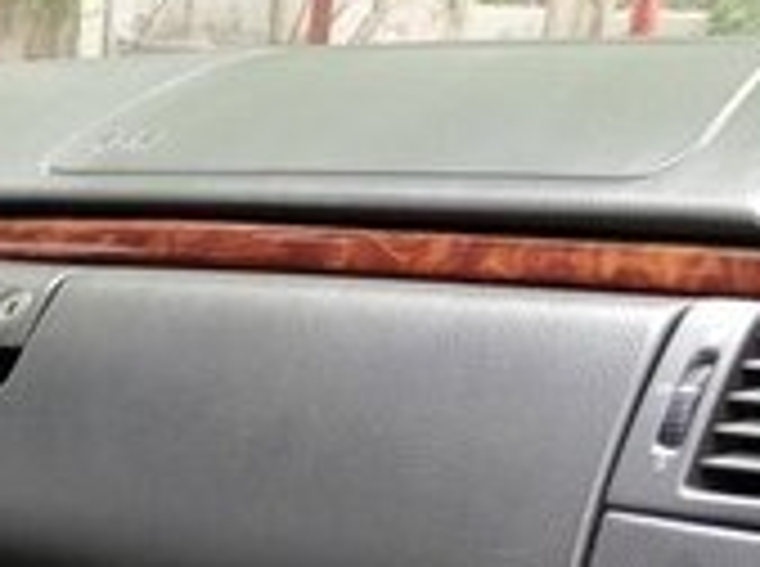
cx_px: -459
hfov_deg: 18.1
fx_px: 2059
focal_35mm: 94
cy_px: 691
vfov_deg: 15.1
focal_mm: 4.1
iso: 320
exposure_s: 1/100
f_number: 1.7
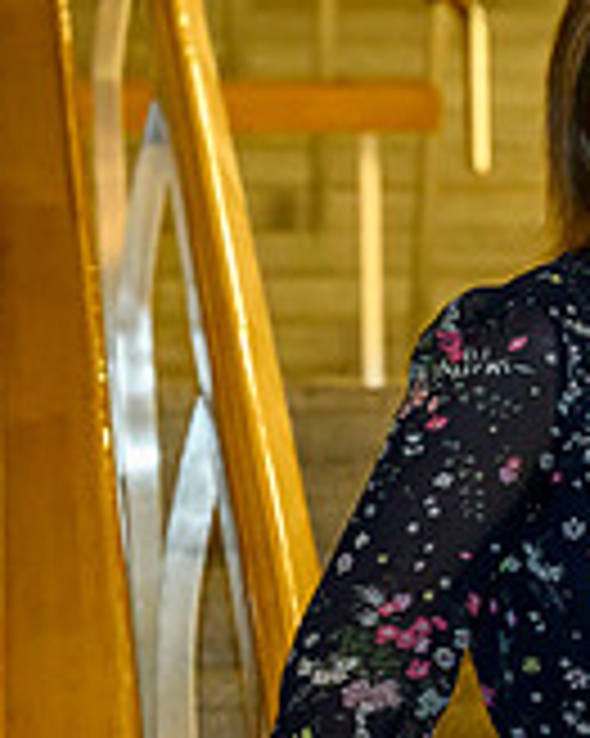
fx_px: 4566
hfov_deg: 7.1
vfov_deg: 9.2
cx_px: 1203
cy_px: 506
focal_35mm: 209
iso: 6400
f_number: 4.5
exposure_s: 1/125
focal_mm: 63
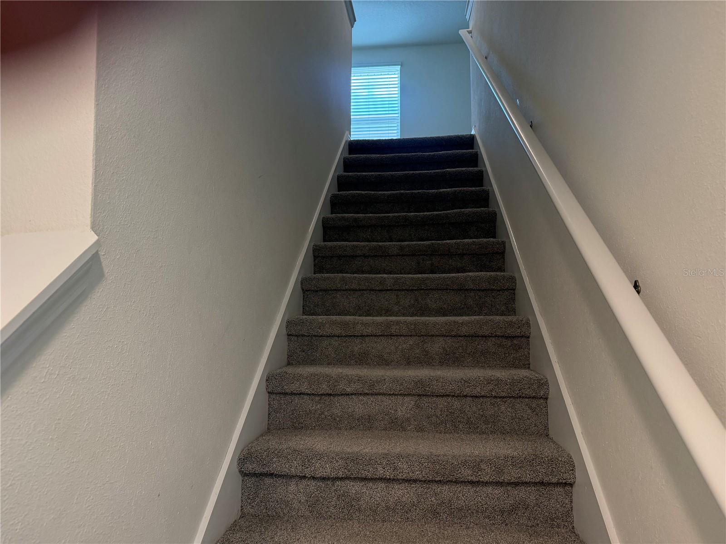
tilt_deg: +3.8
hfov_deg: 71.6
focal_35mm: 24
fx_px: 503
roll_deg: -0.4
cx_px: 363
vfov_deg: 56.8
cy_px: 272
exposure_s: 1/120
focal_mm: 6.76
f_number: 1.78
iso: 250
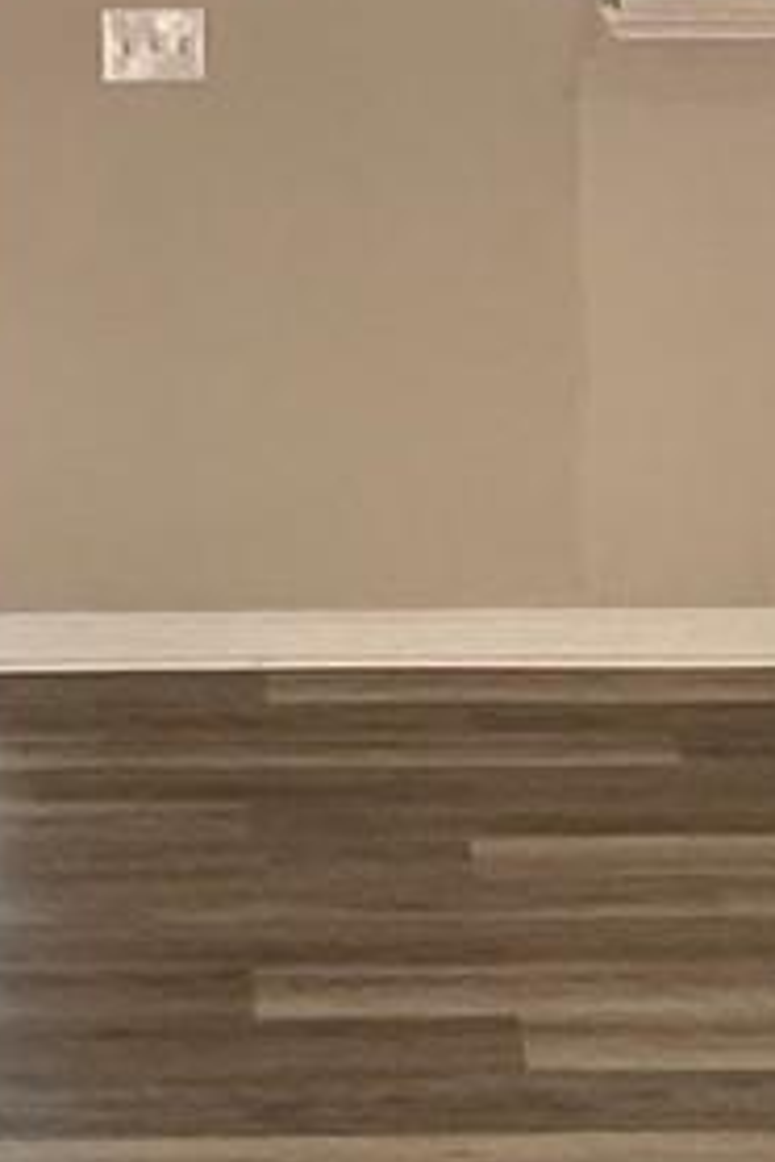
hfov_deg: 12.8
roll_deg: +0.6
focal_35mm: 107
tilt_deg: +1.7
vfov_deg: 18.1
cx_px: 296
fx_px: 3455
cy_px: -258
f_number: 2.2
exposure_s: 1/99
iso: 250
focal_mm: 2.22
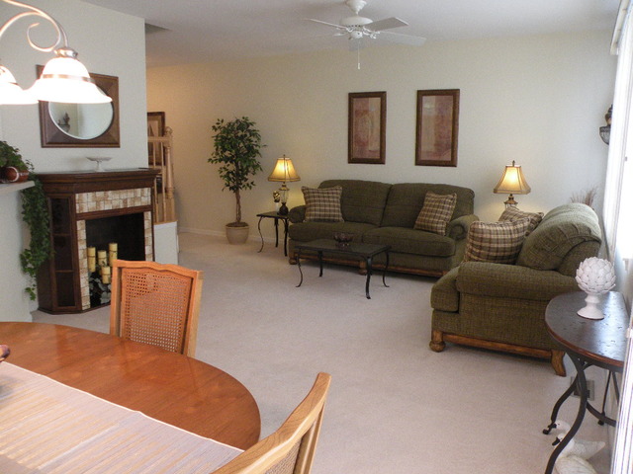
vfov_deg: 51.4
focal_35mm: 27
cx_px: 316
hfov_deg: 65.3
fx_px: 494
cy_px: 237
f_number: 2.8
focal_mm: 4.7
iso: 276
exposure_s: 1/60
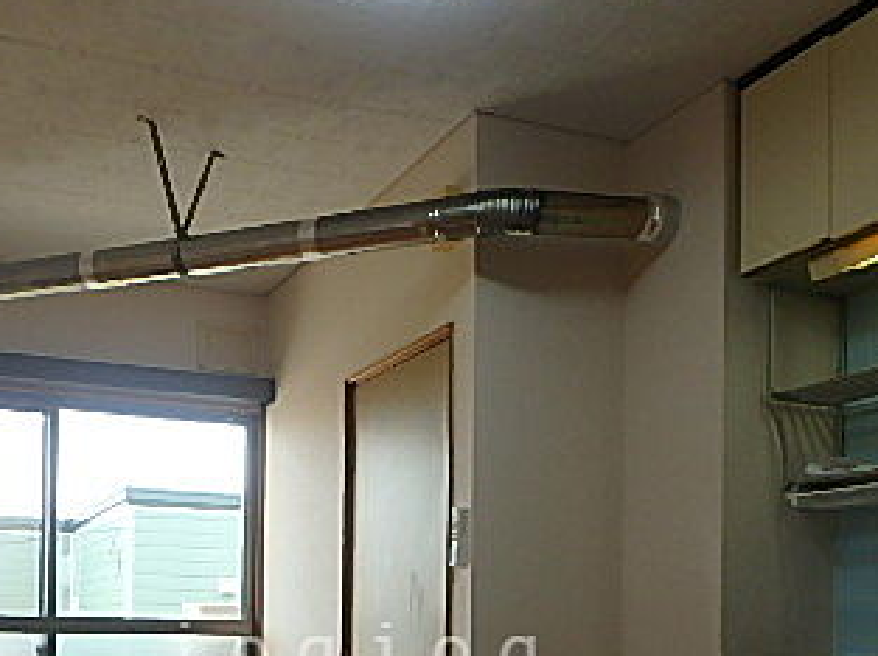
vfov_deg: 31.1
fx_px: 1089
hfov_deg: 43.7
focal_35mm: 43
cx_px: 359
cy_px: 656
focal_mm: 3.7
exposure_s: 1/125
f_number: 3.5
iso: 125
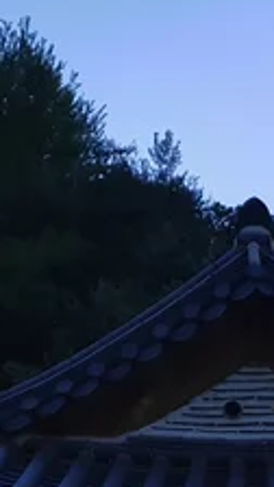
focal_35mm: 91
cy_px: 548
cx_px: 261
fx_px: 1175
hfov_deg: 13.2
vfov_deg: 22.0
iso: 500
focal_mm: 4.32
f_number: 1.5
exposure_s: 1/40
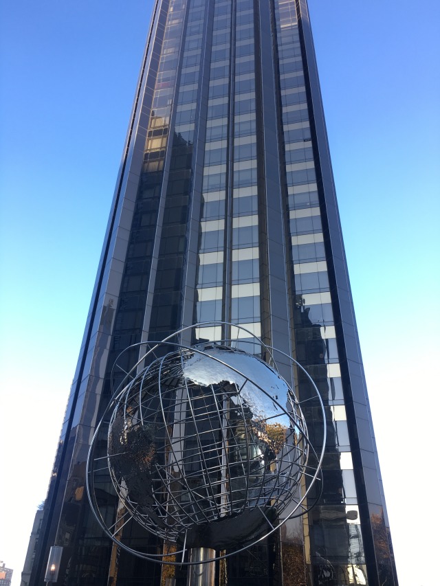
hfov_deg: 48.2
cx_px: 220
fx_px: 491
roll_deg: -0.7
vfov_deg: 61.7
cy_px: 293
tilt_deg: +35.5
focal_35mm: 29
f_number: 2.2
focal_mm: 4.15
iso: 25
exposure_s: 1/175
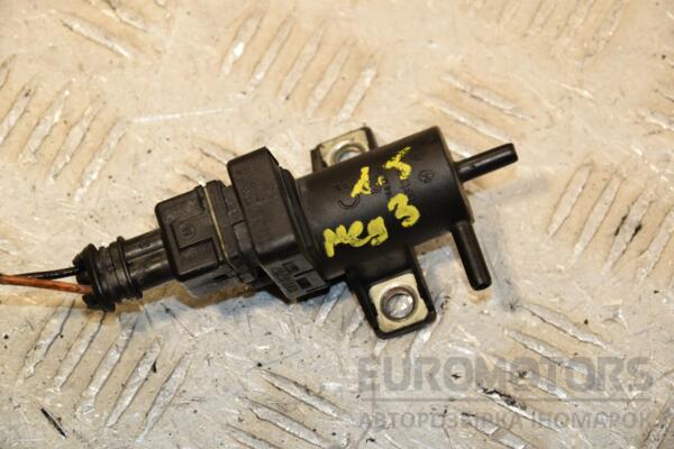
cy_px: 224
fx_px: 2949
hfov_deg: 13.0
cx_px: 337
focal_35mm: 158
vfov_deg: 8.7
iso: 800
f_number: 8
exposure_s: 1/200
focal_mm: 105
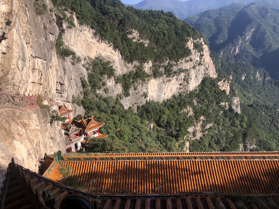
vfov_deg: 49.7
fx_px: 226
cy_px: 104
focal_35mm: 28
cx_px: 140
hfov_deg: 63.4
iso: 20
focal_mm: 3.99
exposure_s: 1/1230
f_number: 1.8
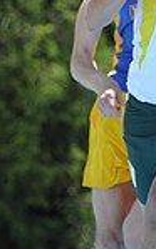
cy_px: 107
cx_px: 431
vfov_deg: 1.3
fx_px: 10799
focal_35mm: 1586
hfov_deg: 0.8
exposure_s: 1/1600
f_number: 5.6
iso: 640
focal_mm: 400
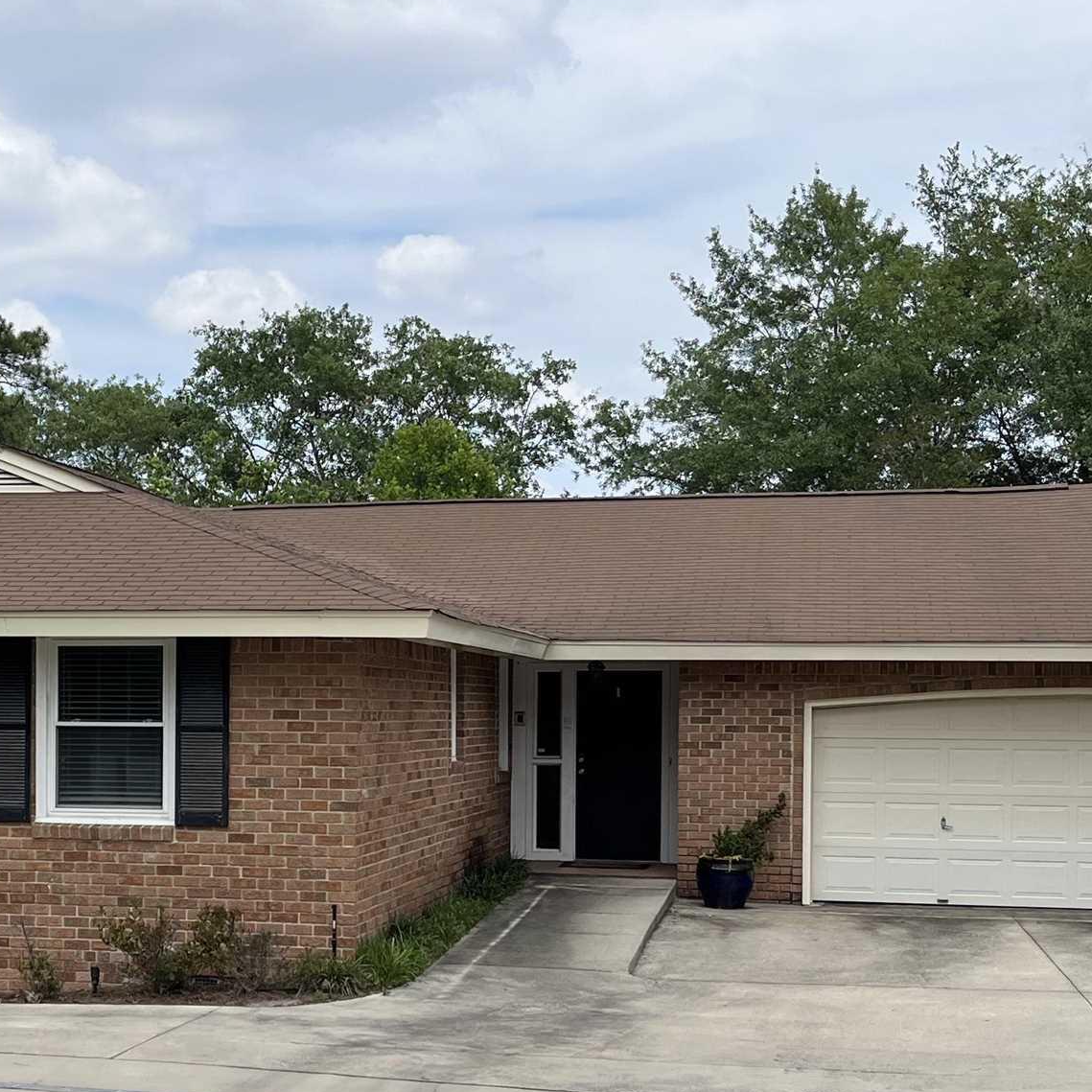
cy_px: 752
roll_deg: -0.3
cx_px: 219
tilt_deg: -1.2
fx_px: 2213
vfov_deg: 27.5
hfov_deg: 27.2
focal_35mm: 62
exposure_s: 1/3876
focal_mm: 5.1
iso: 50
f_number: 1.6
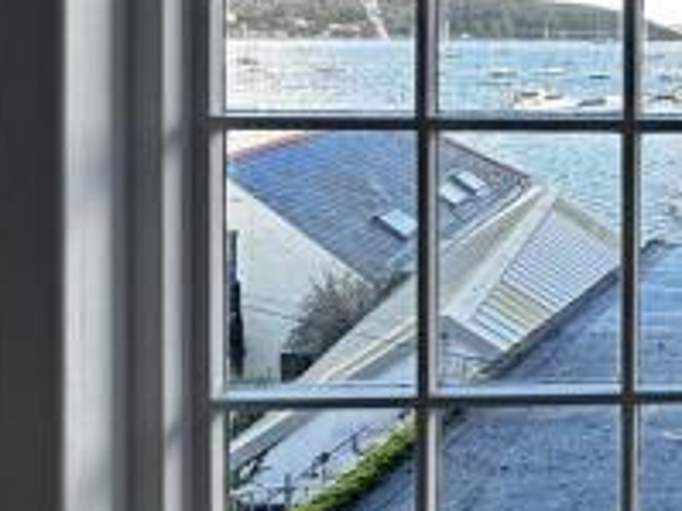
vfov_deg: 33.2
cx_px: 787
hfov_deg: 36.9
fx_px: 807
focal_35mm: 41
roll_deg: -1.3
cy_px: 46
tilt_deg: -1.4
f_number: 2.2
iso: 50
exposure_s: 1/99
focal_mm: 2.22
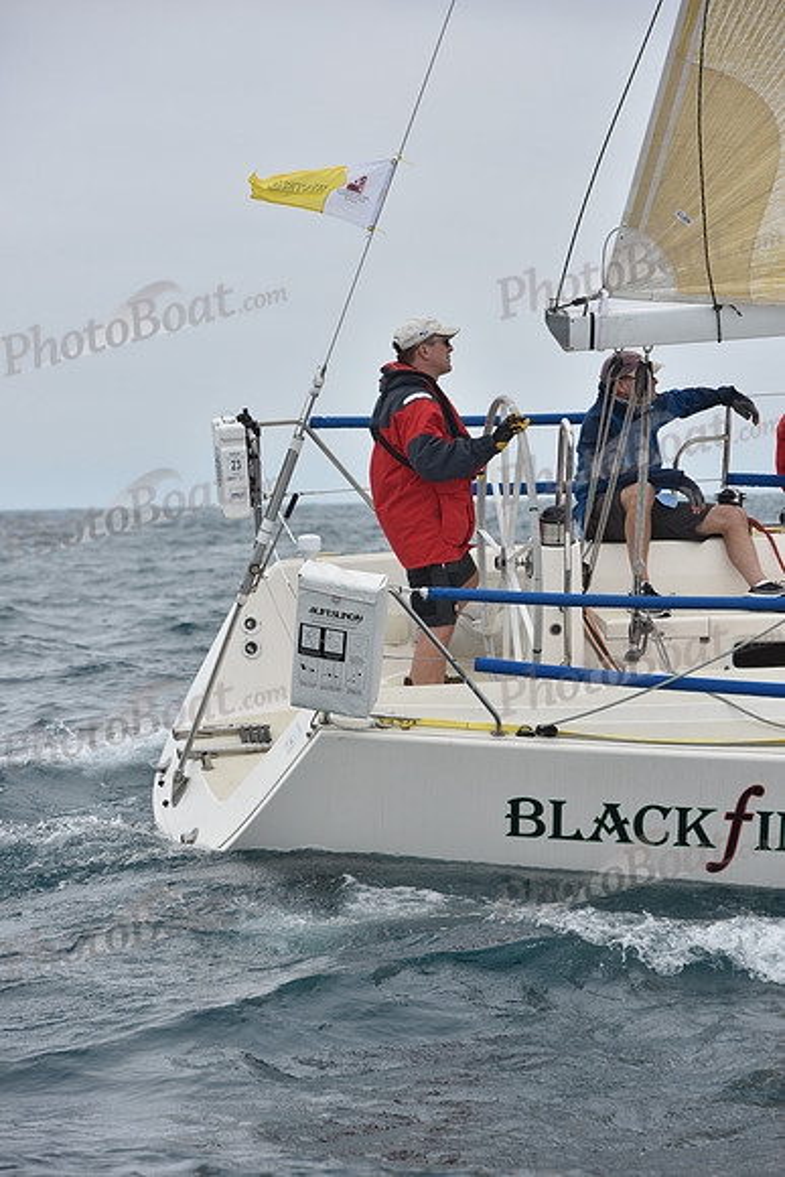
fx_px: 5720
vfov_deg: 11.7
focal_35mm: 175
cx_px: 392
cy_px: 588
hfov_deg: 7.9
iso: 250
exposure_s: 1/800
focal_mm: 175
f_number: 9
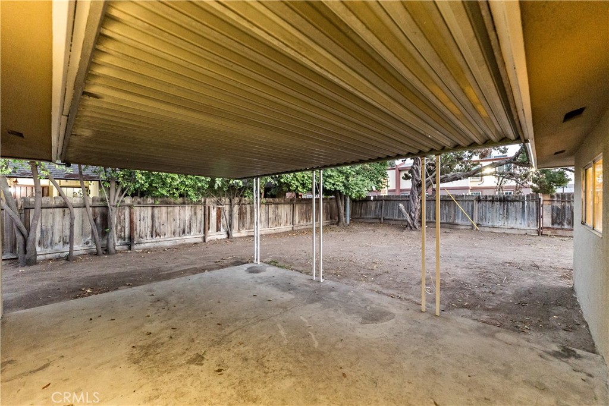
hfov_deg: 104.2
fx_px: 237
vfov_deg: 81.2
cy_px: 203
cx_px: 304
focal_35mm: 14
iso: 5000
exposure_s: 1/160
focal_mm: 14
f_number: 2.8
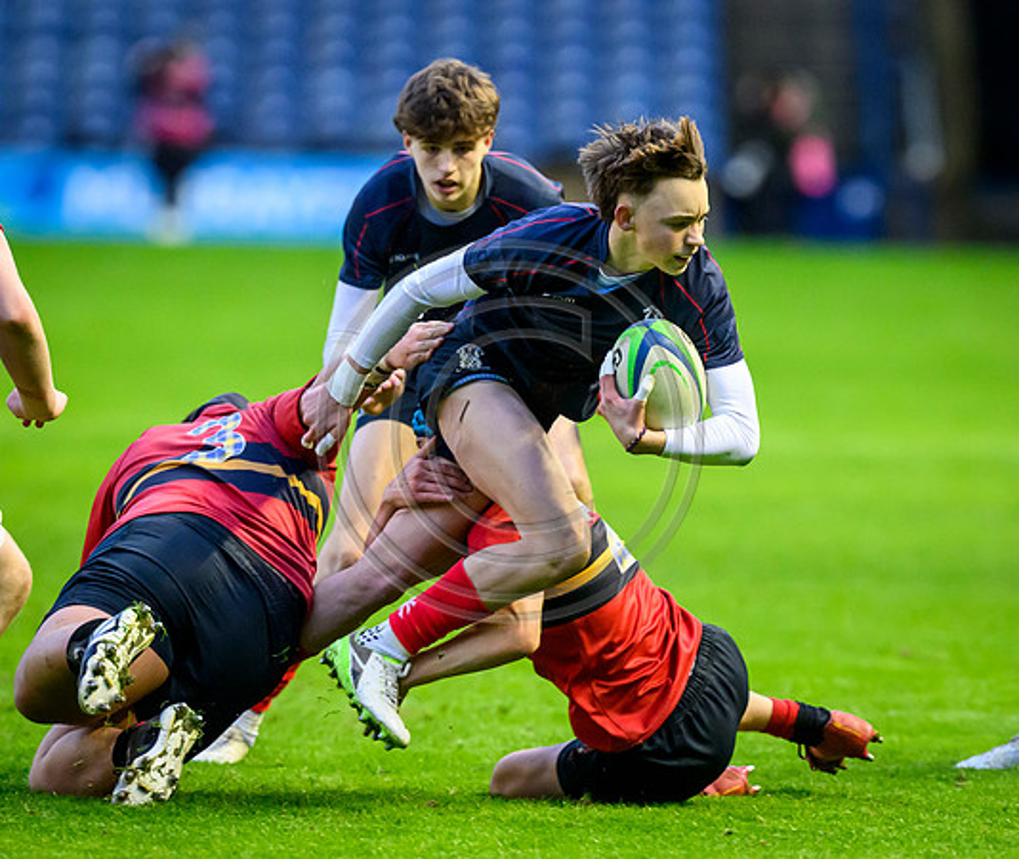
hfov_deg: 3.1
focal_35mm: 620
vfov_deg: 2.6
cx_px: 520
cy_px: 454
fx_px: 19079
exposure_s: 1/1000
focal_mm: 400
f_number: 4
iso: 8000
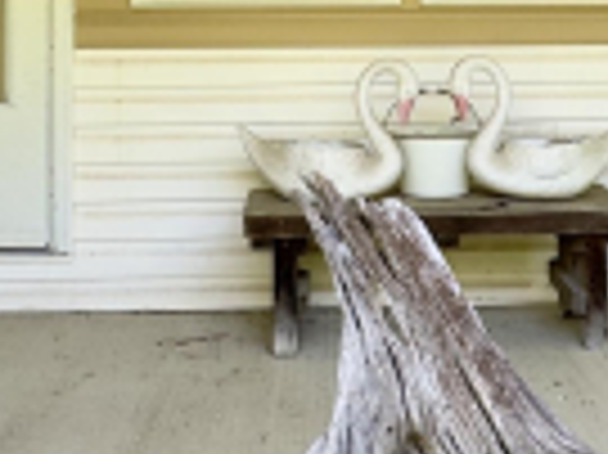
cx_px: 340
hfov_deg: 28.2
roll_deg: +0.3
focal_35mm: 69
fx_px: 1211
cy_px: -22
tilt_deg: +1.3
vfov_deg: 20.5
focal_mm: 2.22
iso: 64
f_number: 2.2
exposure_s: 1/99
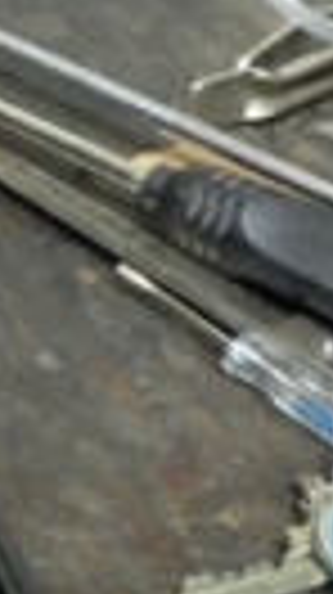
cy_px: -176
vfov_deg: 13.9
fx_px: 2345
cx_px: -914
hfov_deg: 6.7
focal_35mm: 149
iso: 400
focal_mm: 5.2
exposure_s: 1/15
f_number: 2.8
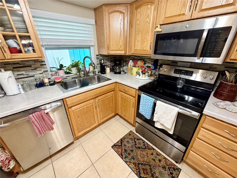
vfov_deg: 85.7
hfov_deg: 102.1
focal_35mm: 14
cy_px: 89
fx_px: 96
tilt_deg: -24.1
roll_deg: +1.1
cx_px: 118
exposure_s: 1/60
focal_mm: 2.22
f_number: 2.2
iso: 320
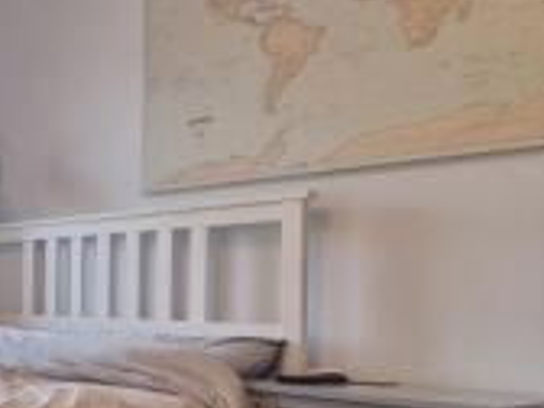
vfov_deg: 31.7
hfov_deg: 30.7
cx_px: -199
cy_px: 293
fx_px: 707
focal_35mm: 45
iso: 125
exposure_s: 1/50
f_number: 2.2
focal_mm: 2.2
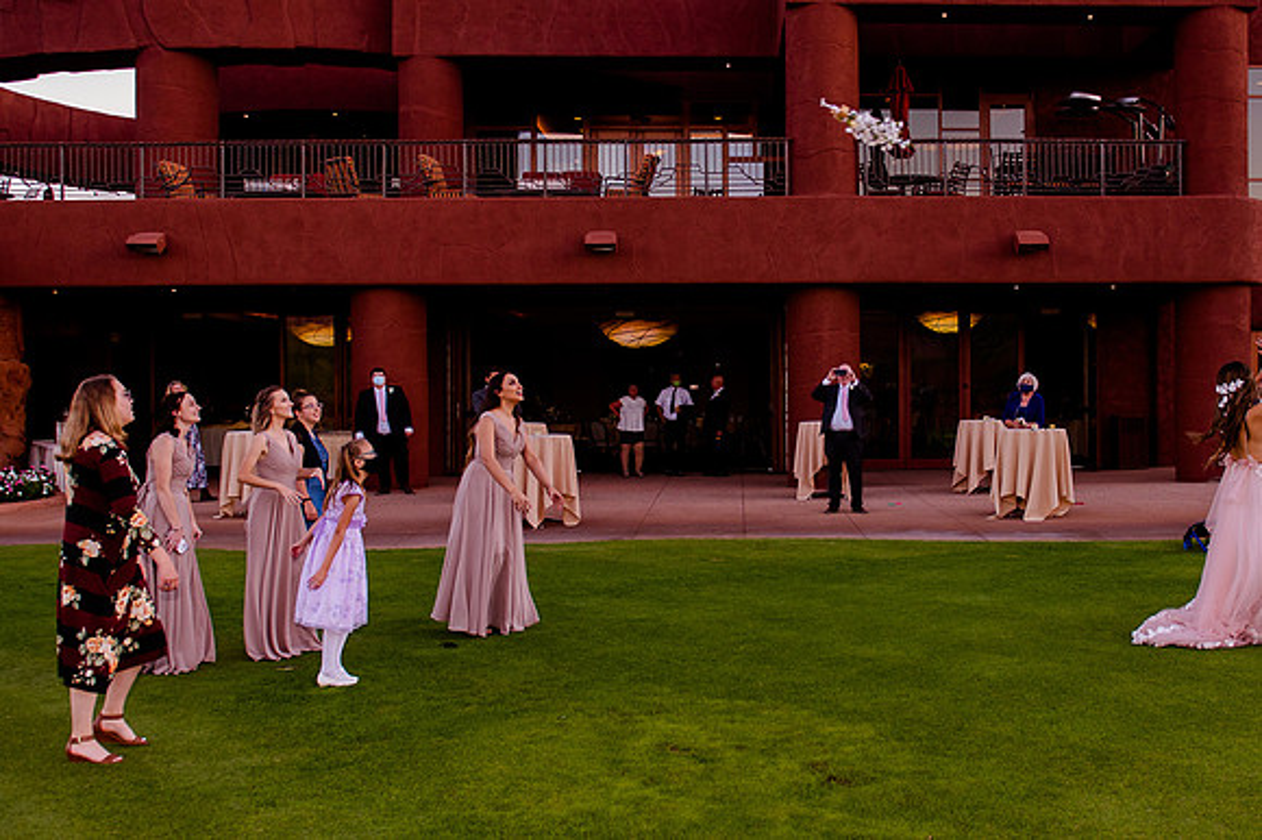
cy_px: 380
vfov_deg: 33.1
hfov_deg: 47.8
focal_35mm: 40
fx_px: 1413
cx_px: 774
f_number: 3.2
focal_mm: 24
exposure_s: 1/320
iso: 640
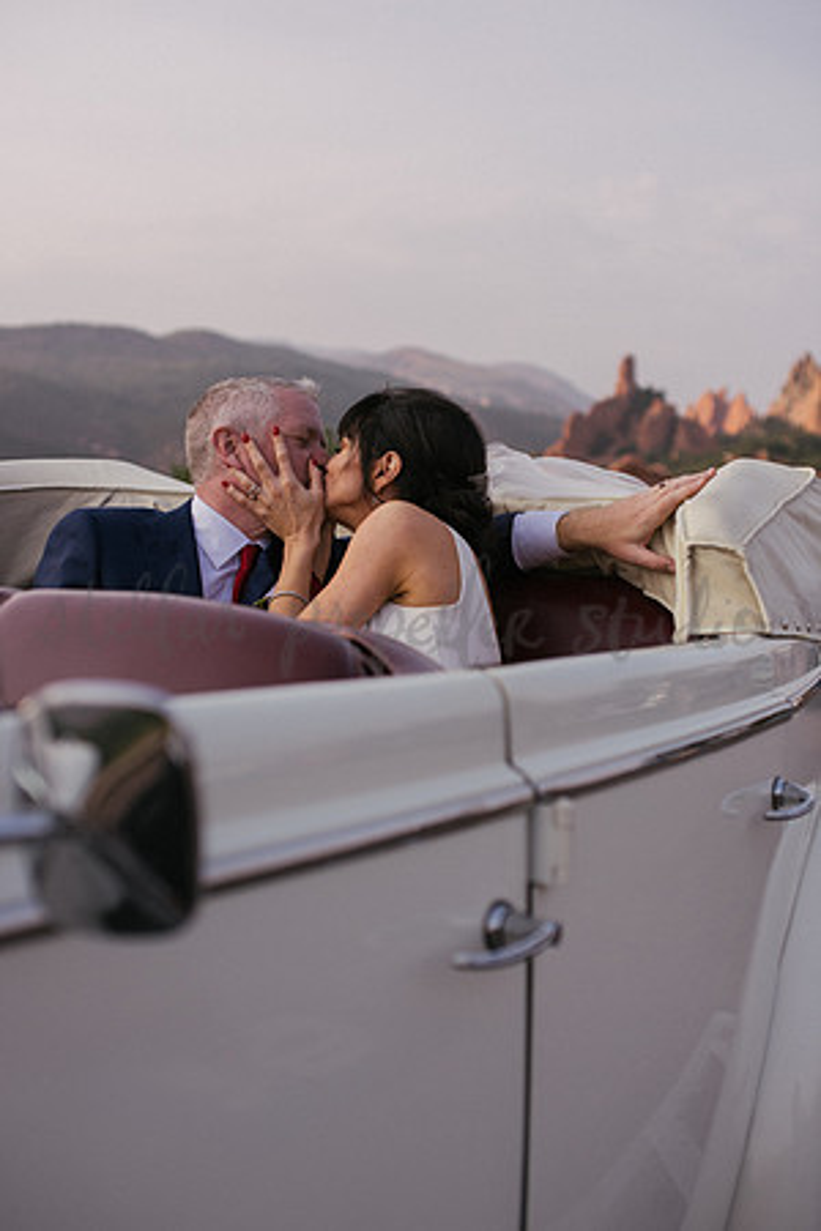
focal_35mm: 50
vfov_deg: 39.6
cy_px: 616
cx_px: 410
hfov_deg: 27.0
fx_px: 1710
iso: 125
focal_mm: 50
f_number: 3.2
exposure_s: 1/1000
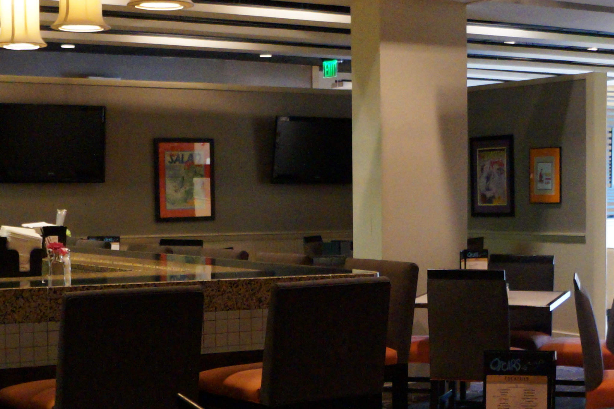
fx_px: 1227
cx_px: 346
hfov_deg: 28.1
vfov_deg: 18.8
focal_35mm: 72
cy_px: 290
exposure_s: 1/50
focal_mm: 18
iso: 3200
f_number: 3.5
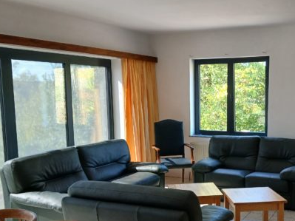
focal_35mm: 44
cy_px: 140
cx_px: 206
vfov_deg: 32.7
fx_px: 375
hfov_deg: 42.1
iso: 125
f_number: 1.8
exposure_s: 1/50
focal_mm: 3.98
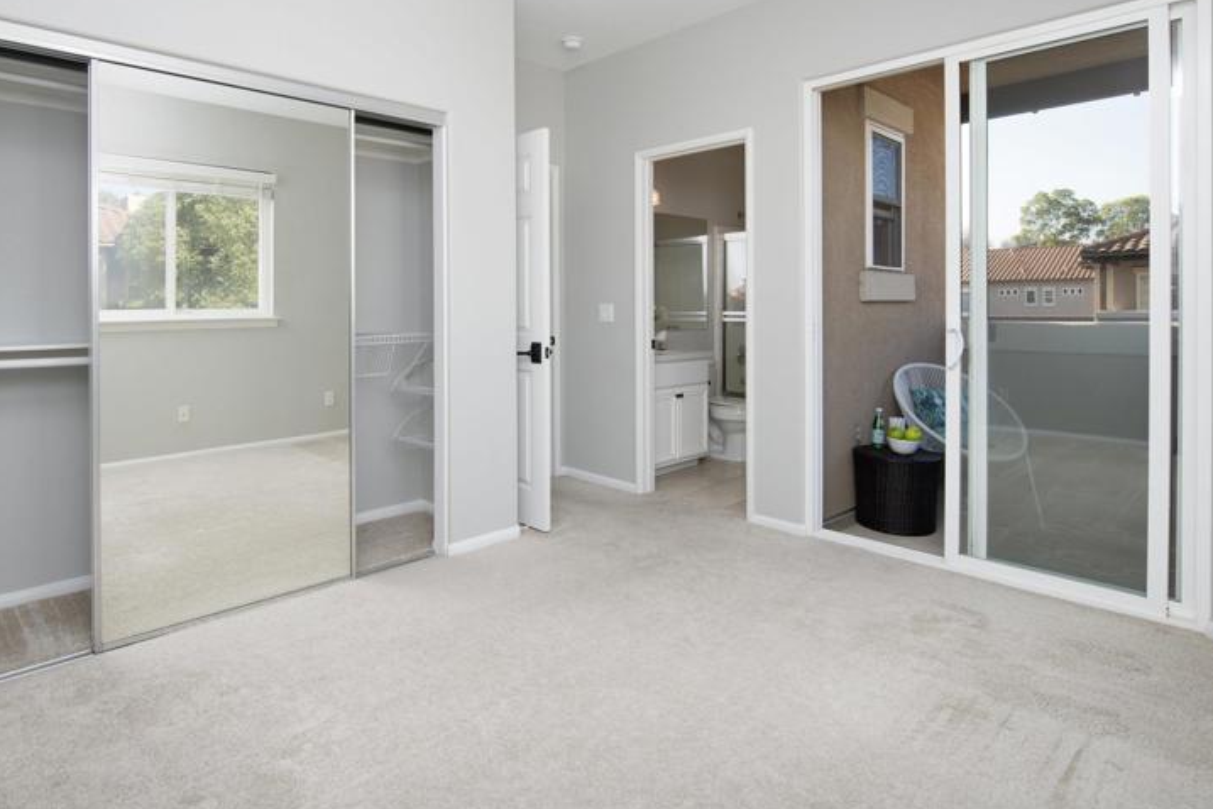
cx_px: 562
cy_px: 311
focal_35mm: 20
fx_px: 674
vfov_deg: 61.2
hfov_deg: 83.8
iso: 320
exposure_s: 1/250
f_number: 7.1
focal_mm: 14
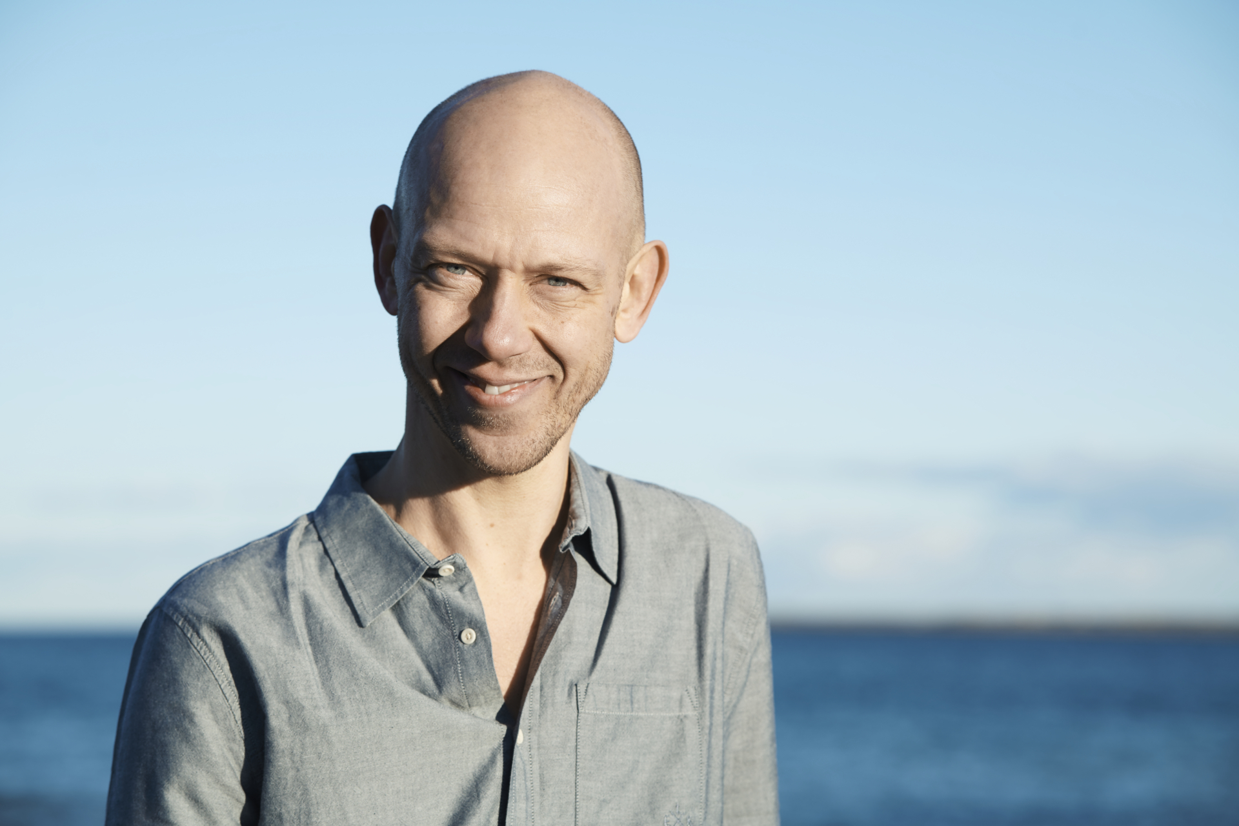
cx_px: 620
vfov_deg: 13.0
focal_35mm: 105
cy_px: 413
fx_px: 3613
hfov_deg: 19.5
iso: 160
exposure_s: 1/500
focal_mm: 105
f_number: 5
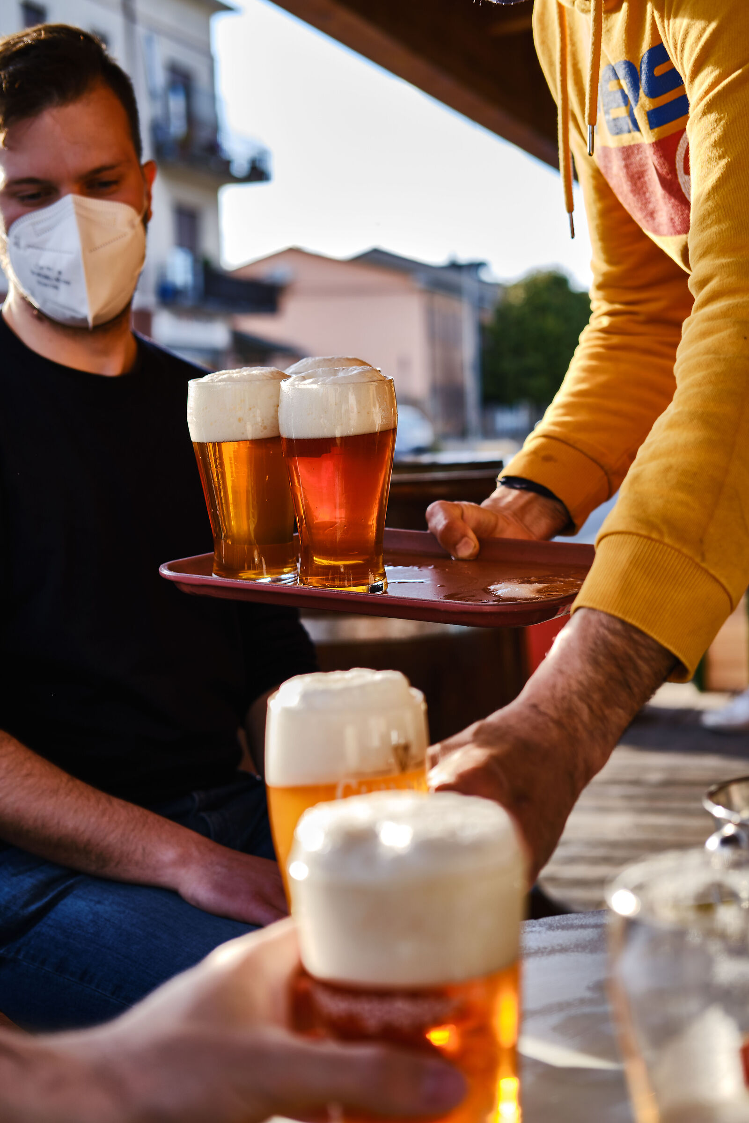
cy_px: 562
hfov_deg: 25.5
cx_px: 374
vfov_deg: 37.5
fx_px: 1654
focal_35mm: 53
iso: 80
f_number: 2.8
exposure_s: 1/250
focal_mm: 35
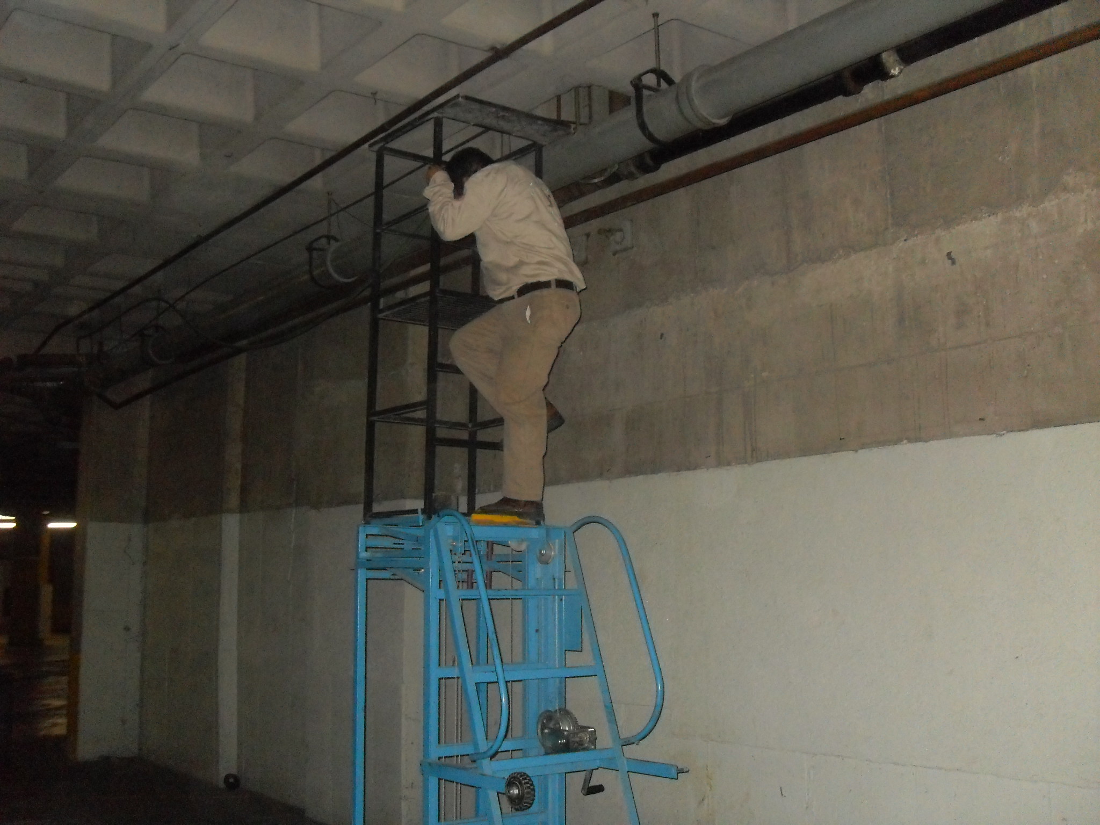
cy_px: 412
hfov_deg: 50.1
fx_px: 1176
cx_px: 550
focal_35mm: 37
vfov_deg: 38.7
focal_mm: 6.3
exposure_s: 1/45
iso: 400
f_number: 2.8
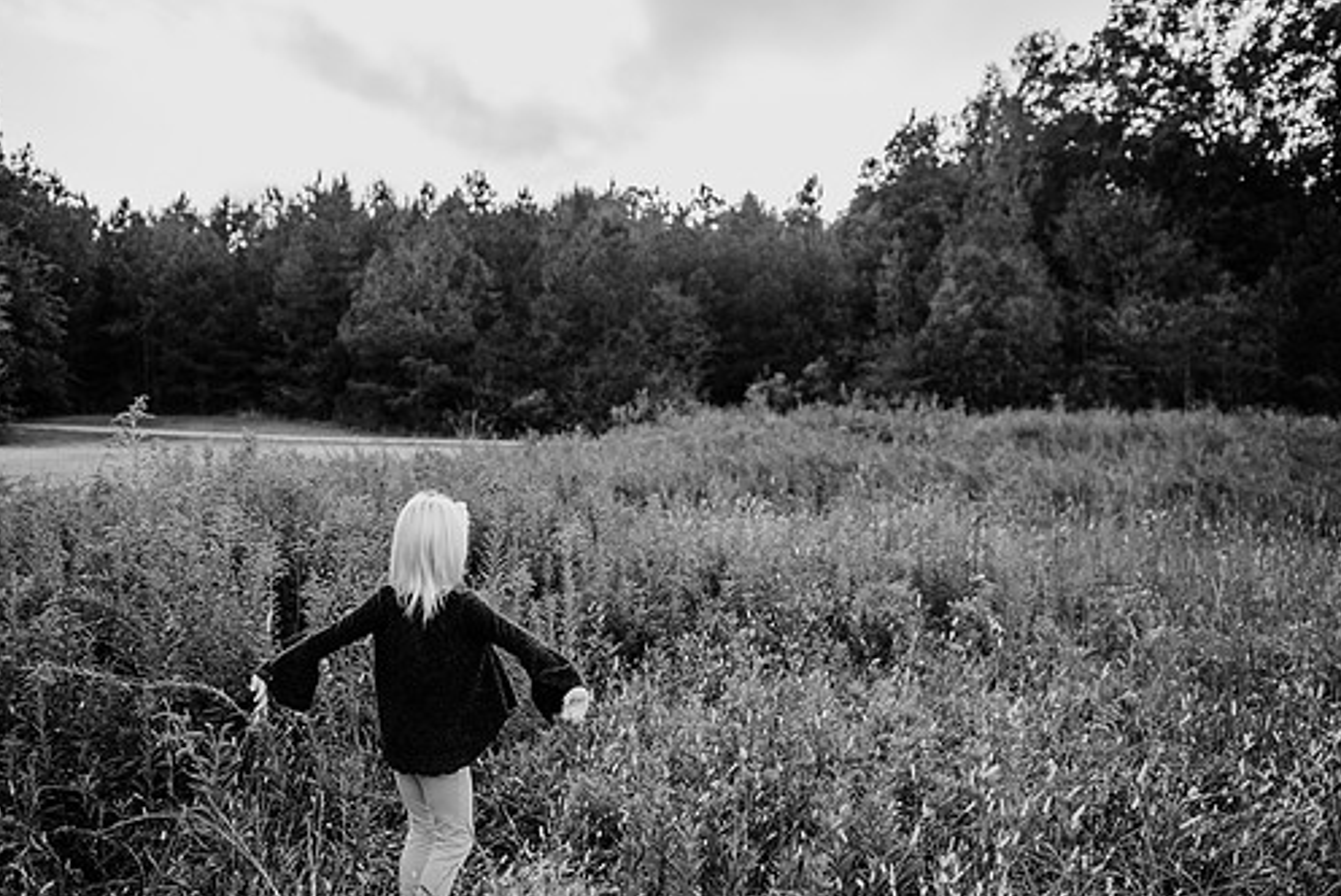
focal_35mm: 28
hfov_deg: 65.4
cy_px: 495
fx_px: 1044
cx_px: 656
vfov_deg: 46.4
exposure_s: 1/1250
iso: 250
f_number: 2.5
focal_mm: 24
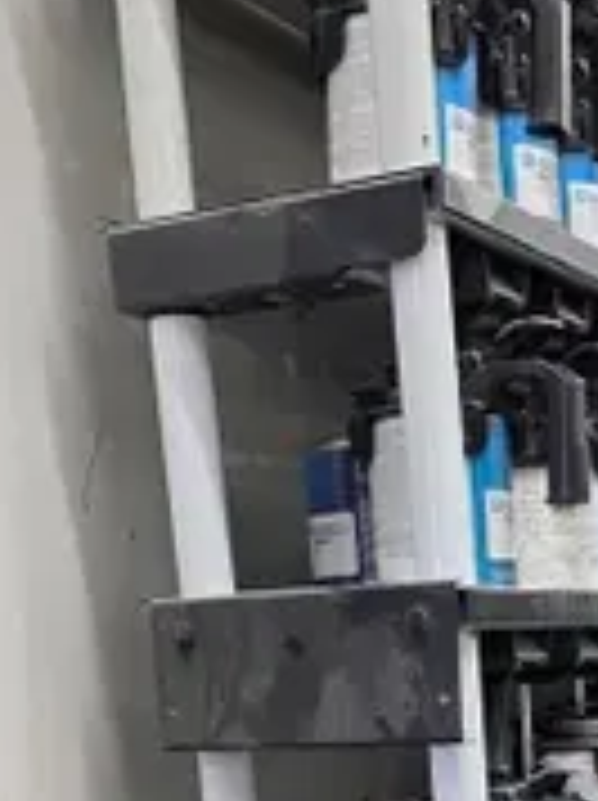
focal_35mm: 69
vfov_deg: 25.5
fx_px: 1593
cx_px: 602
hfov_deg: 20.6
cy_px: 947
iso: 200
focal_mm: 6.3
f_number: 1.7
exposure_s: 1/120
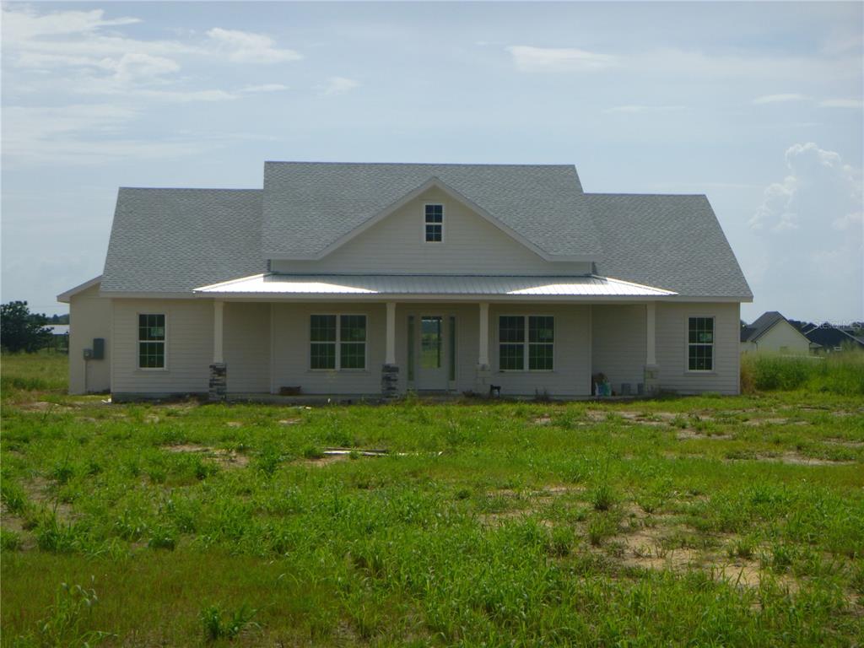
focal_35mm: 85
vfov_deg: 17.4
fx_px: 2122
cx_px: 432
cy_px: 324
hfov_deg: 23.0
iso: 100
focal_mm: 15.3
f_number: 5.7
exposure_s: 1/640
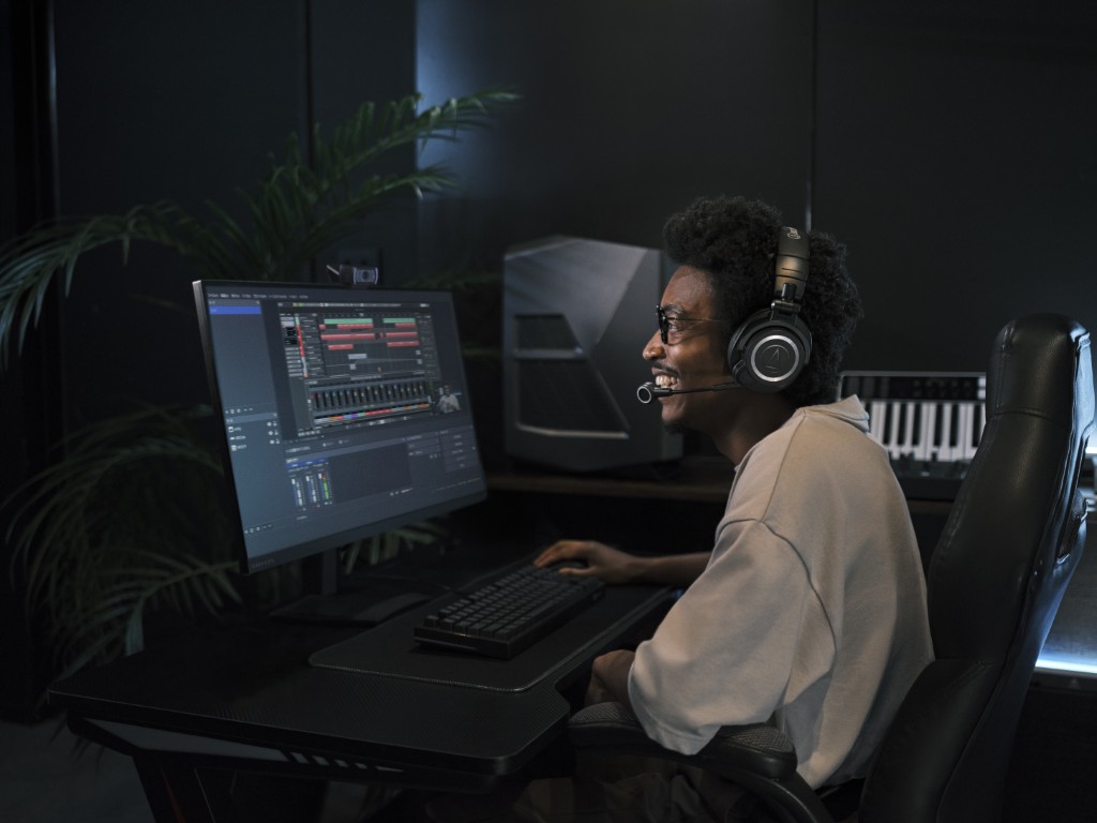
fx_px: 1141
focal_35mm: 36
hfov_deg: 51.4
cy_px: 412
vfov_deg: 39.7
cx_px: 548
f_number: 2.8
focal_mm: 45
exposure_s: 1/125
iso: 1600
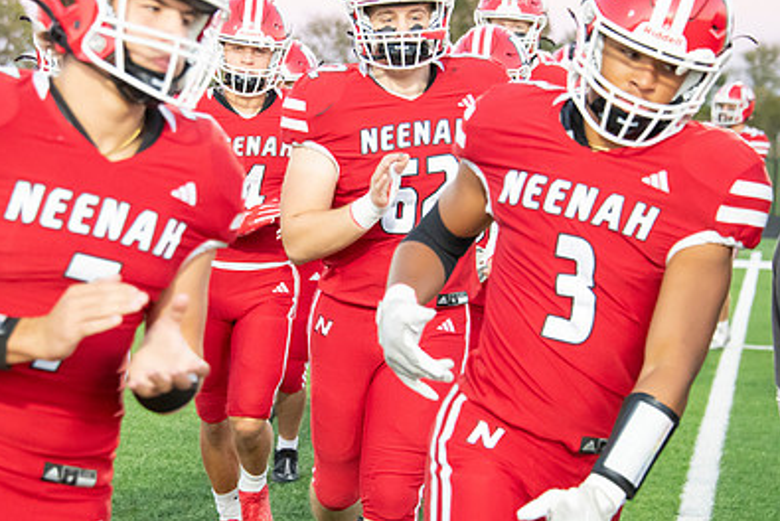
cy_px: 230
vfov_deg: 10.2
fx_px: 2927
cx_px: 310
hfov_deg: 15.2
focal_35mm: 135
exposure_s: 1/500
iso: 8000
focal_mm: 92
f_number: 5.6
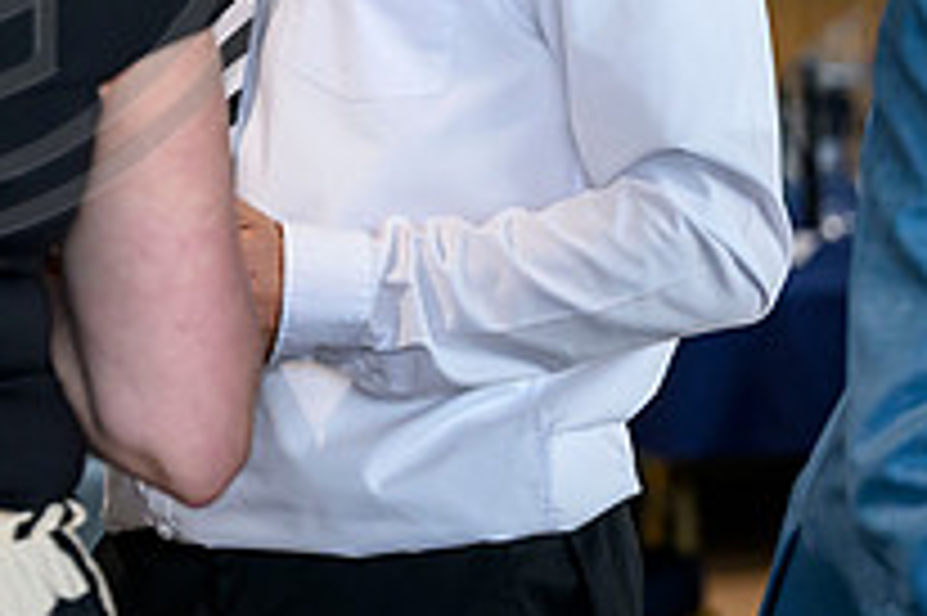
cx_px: -154
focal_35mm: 292
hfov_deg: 7.0
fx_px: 7513
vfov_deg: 4.7
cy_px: -229
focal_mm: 94
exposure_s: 1/500
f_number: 2.8
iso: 1600
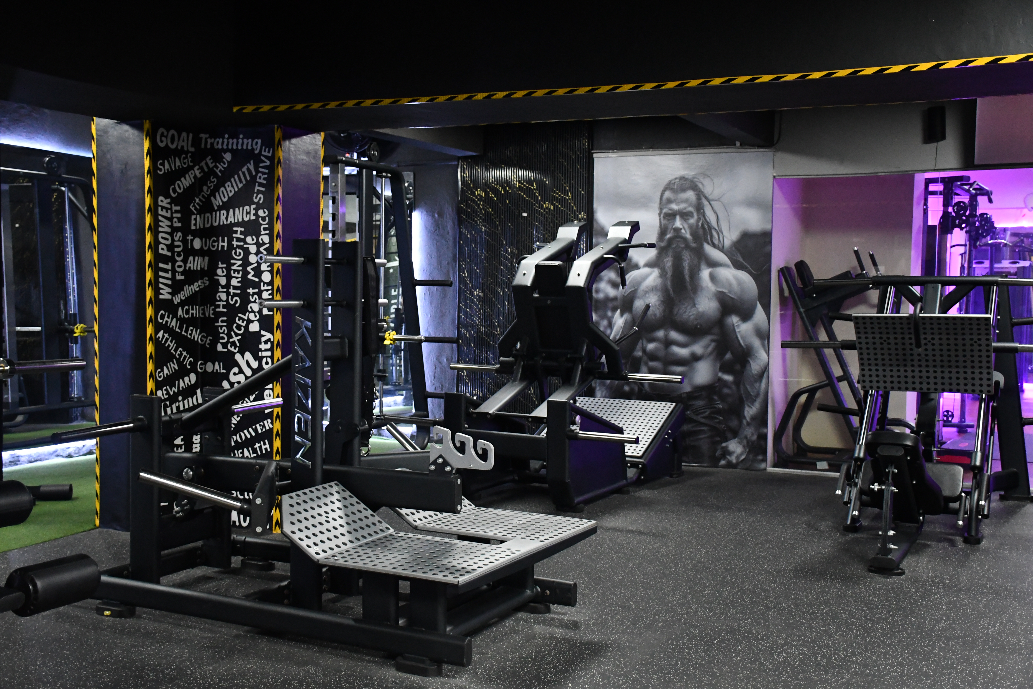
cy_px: 344
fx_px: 1119
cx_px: 516
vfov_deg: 34.2
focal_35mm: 39
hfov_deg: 49.6
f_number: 3.8
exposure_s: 1/100
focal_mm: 26
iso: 3200
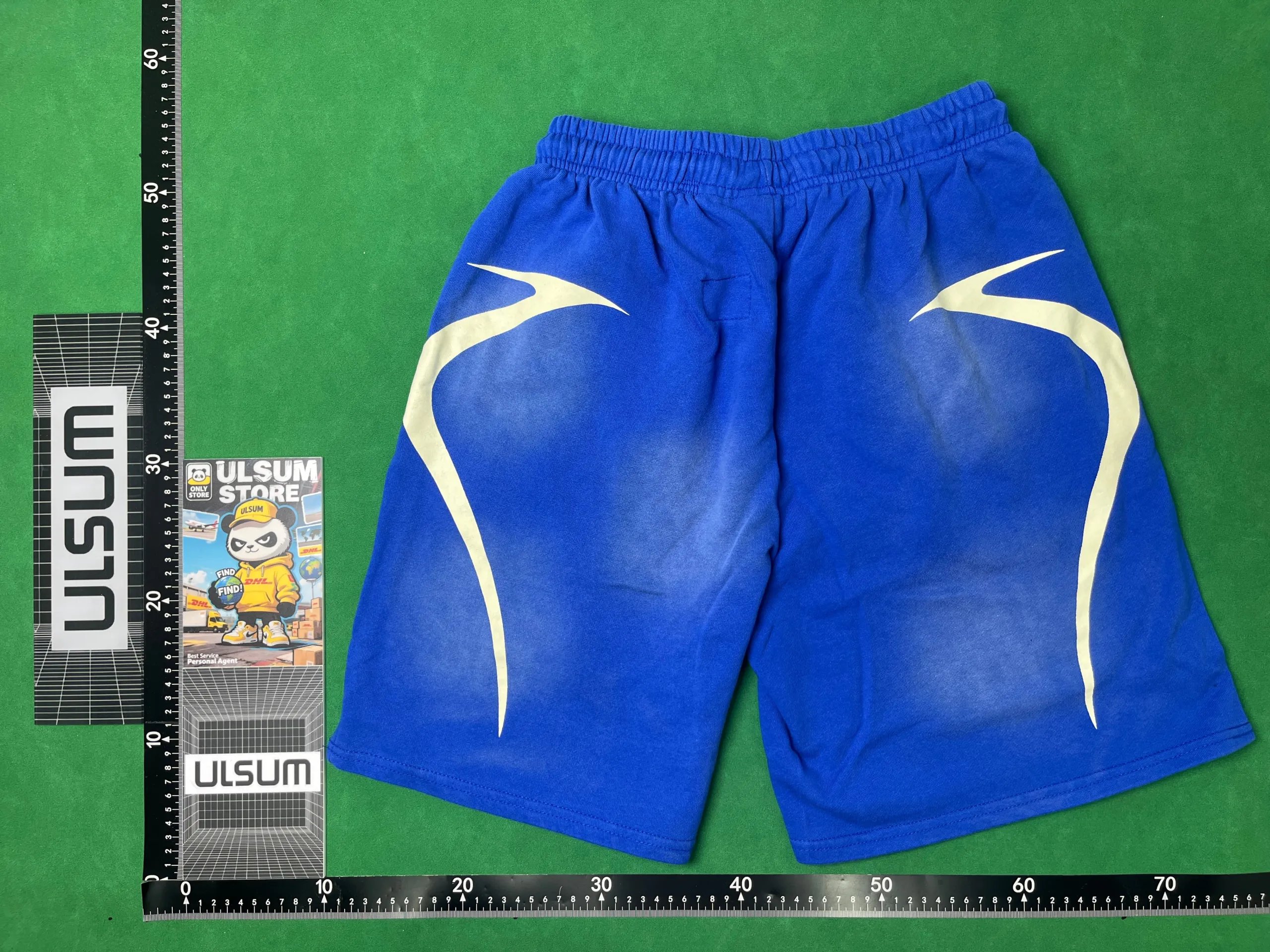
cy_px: 476
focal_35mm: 26
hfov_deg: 67.3
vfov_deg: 53.1
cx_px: 635
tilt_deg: -88.7
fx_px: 954
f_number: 1.6
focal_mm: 5.1
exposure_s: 1/100
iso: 64
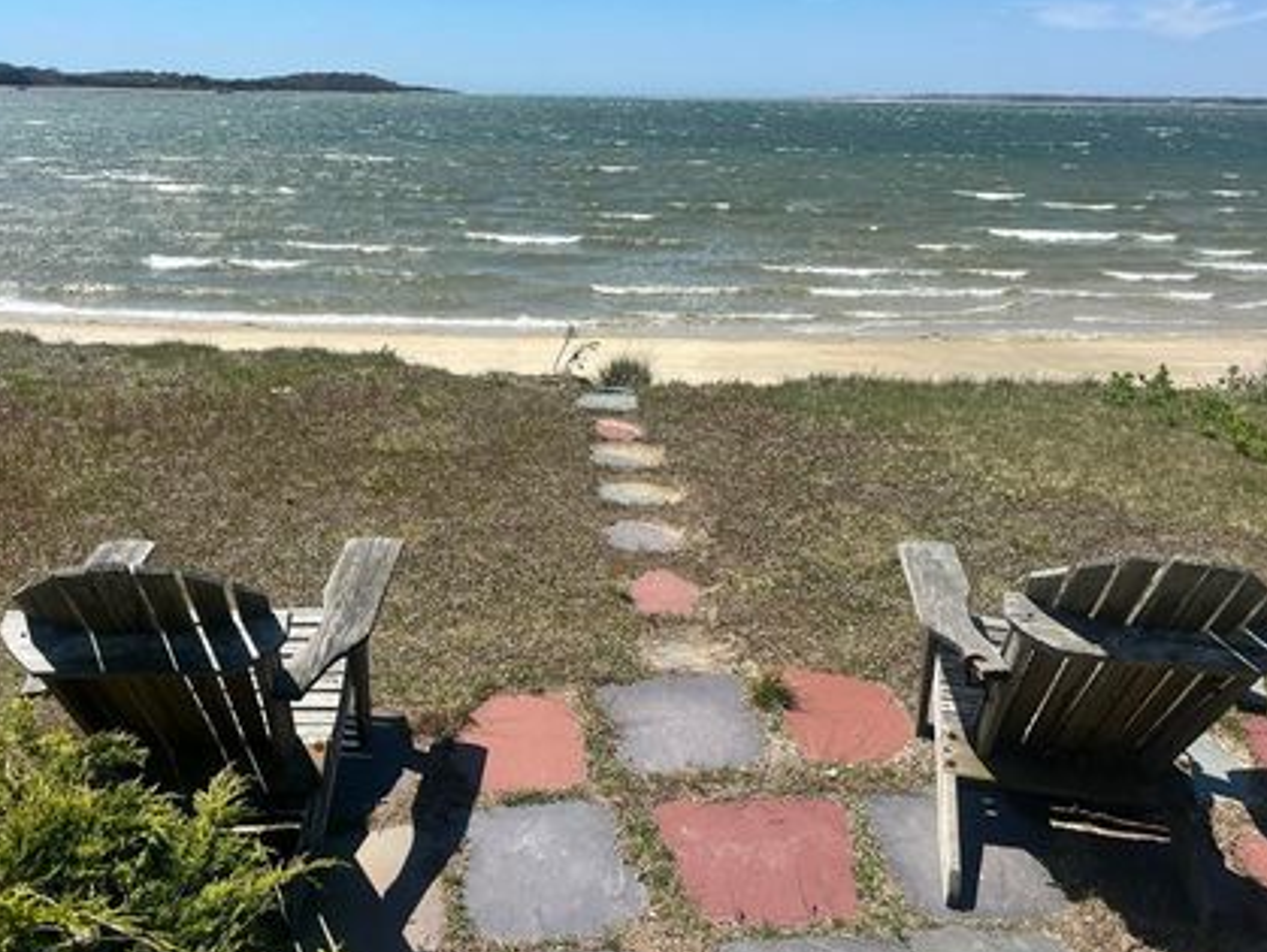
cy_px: 406
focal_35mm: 31
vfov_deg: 45.4
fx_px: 1136
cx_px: 596
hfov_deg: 58.3
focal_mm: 5.1
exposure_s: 1/4016
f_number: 1.6
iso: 50
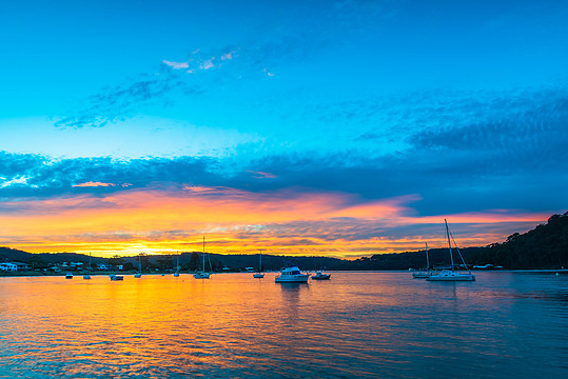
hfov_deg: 69.4
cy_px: 192
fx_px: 410
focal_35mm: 26
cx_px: 291
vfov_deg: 49.6
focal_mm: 24
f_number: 9
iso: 200
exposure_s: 1/3
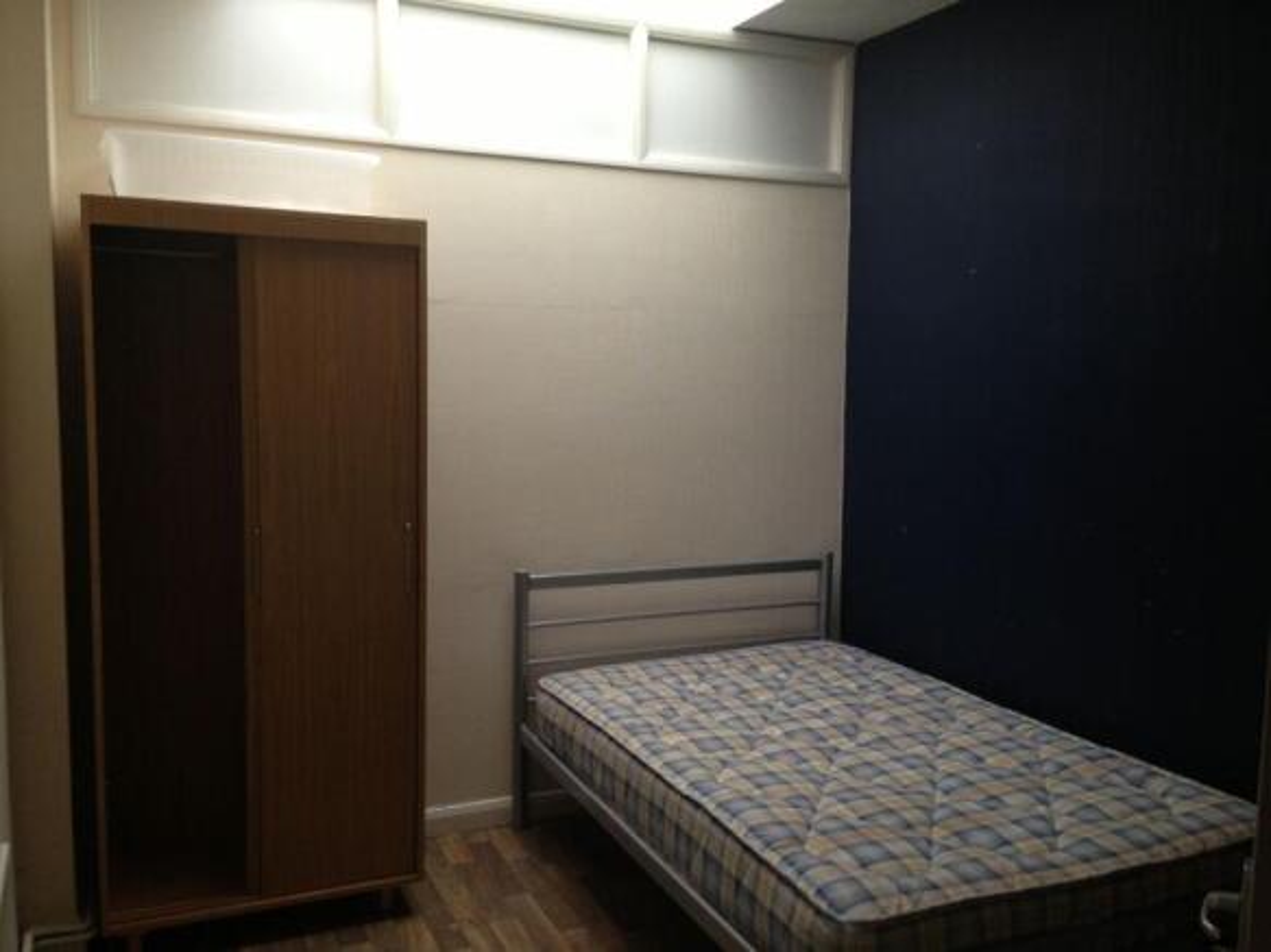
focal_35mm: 33
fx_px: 1211
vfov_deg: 42.9
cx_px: 636
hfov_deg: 55.4
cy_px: 476
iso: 125
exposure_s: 1/20
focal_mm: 4.13
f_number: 2.4
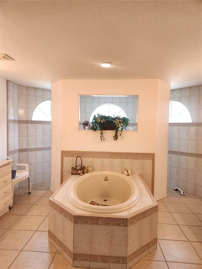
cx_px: 101
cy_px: 134
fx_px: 179
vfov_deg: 73.9
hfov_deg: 58.9
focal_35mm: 23
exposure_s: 1/120
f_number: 1.8
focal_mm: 5.4
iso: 200
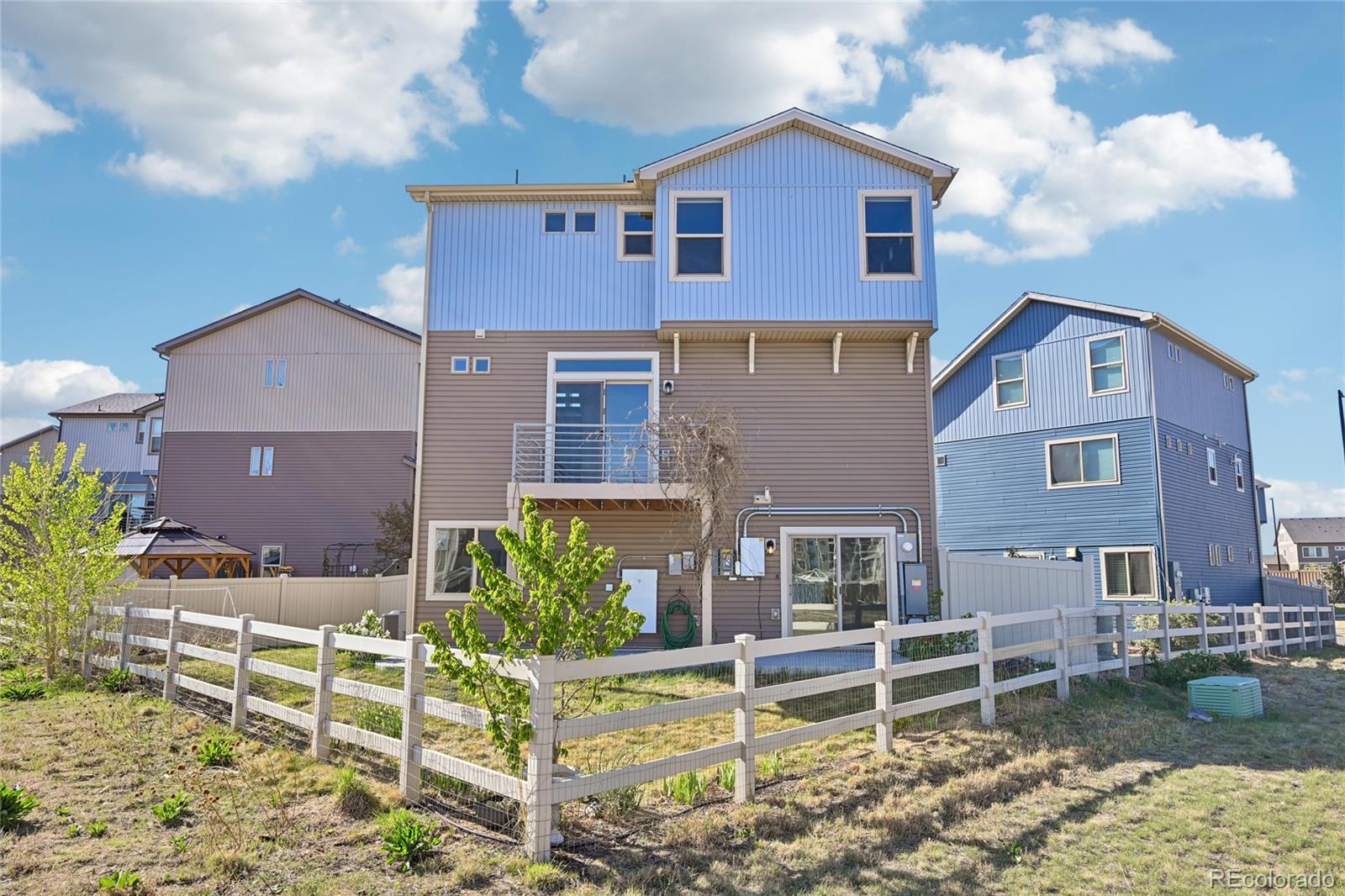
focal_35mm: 24
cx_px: 672
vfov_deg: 54.1
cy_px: 448
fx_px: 878
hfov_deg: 74.9
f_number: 11
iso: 64
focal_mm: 23.5
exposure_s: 1/40
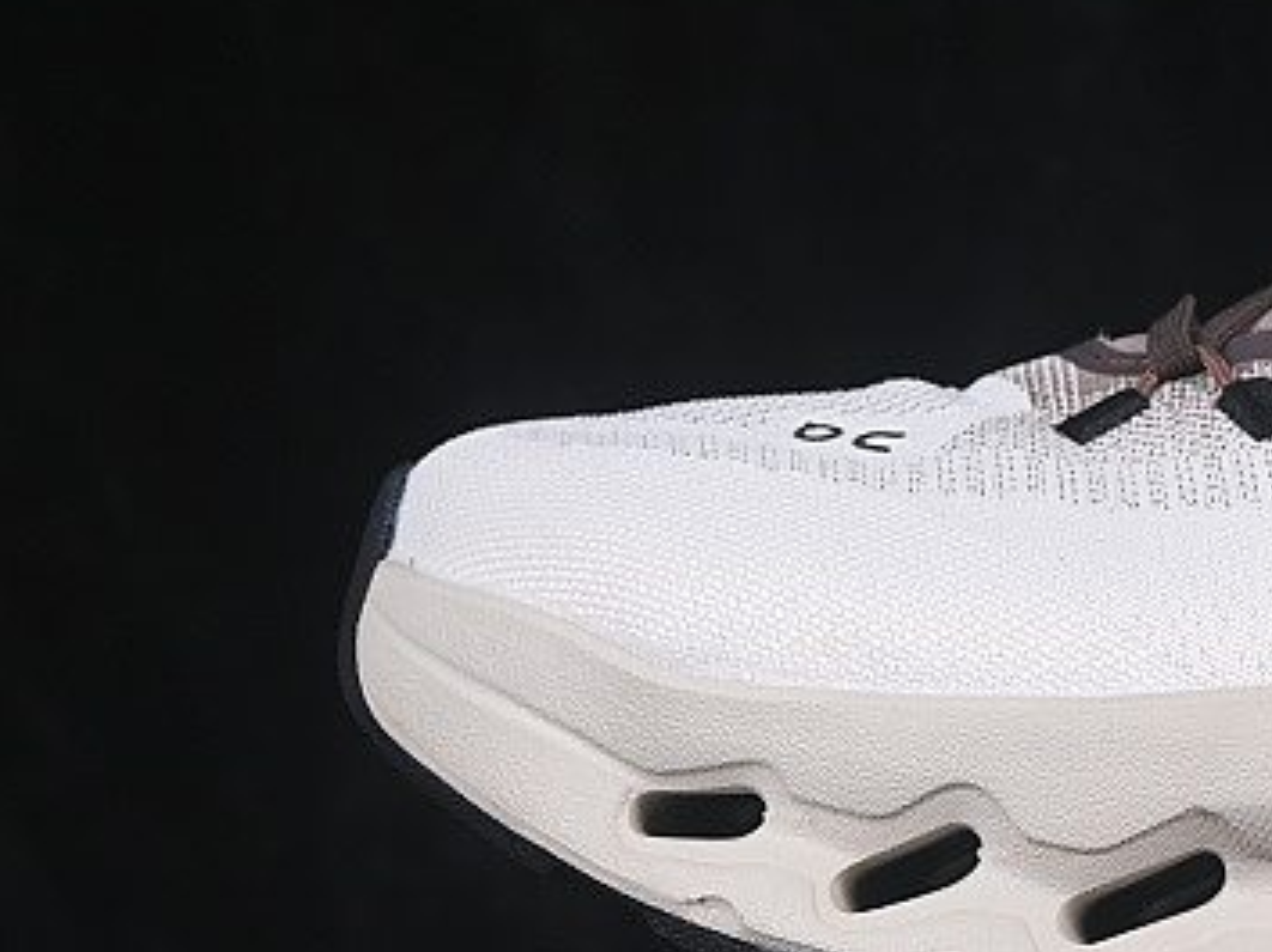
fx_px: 8079
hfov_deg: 8.9
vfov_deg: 6.7
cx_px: 1700
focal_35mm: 220
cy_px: 266
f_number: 8
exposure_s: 1/80
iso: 160
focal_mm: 50
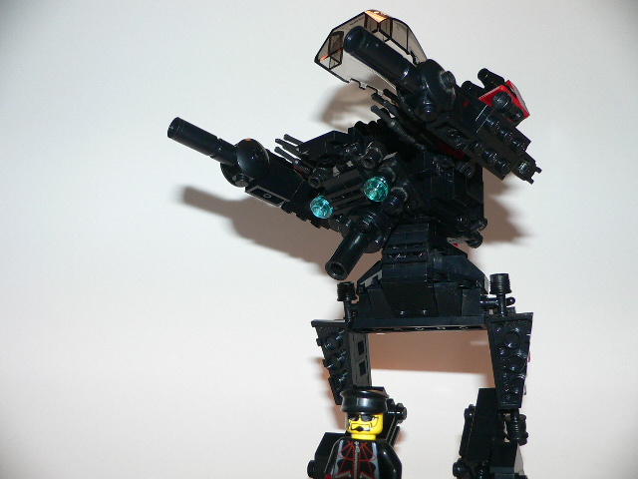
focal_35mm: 35
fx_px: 645
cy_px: 240
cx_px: 319
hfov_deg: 52.6
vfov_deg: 40.7
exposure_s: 1/250
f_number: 2.8
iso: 100
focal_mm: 4.6
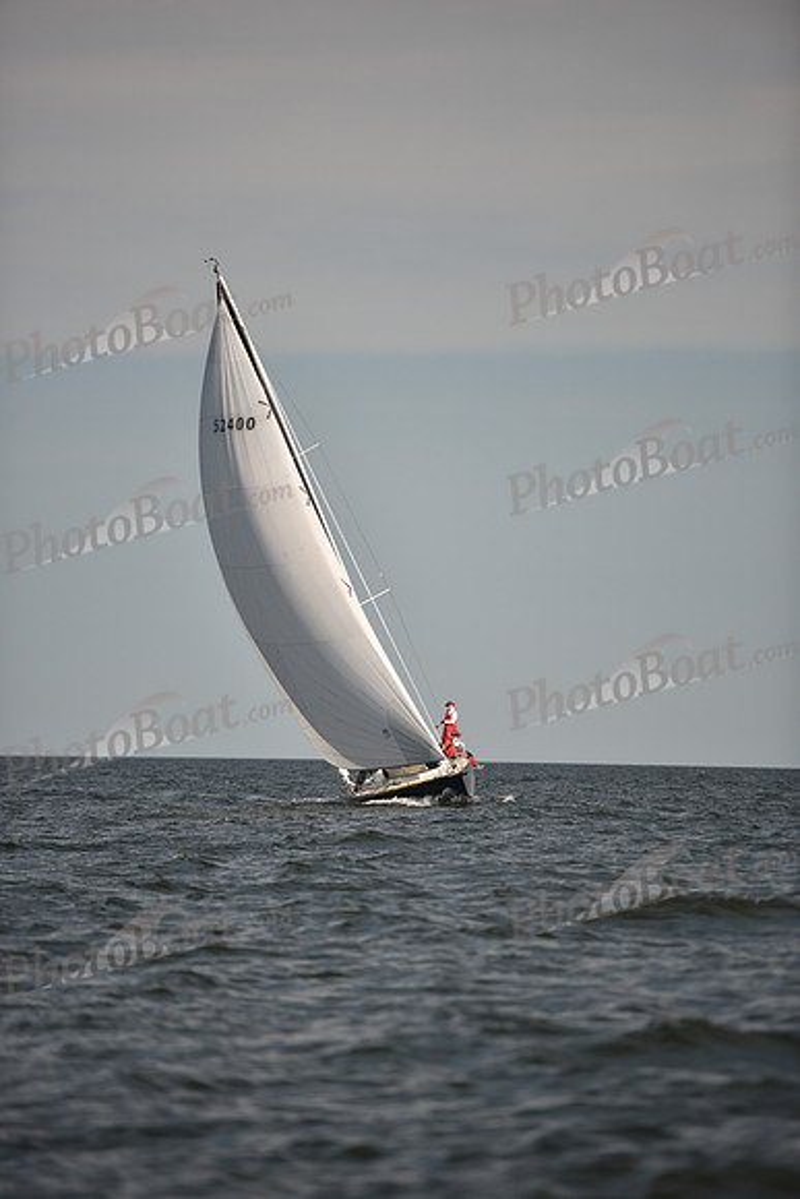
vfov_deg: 10.3
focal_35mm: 200
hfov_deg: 6.9
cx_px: 400
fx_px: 6662
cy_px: 600
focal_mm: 200
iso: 250
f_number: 2.8
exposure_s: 1/2500
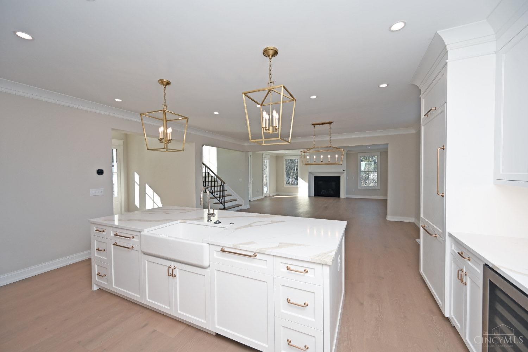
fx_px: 205
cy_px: 176
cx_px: 264
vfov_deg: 81.2
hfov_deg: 104.3
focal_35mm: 14
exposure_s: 1/125
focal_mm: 14
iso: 140
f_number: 5.6
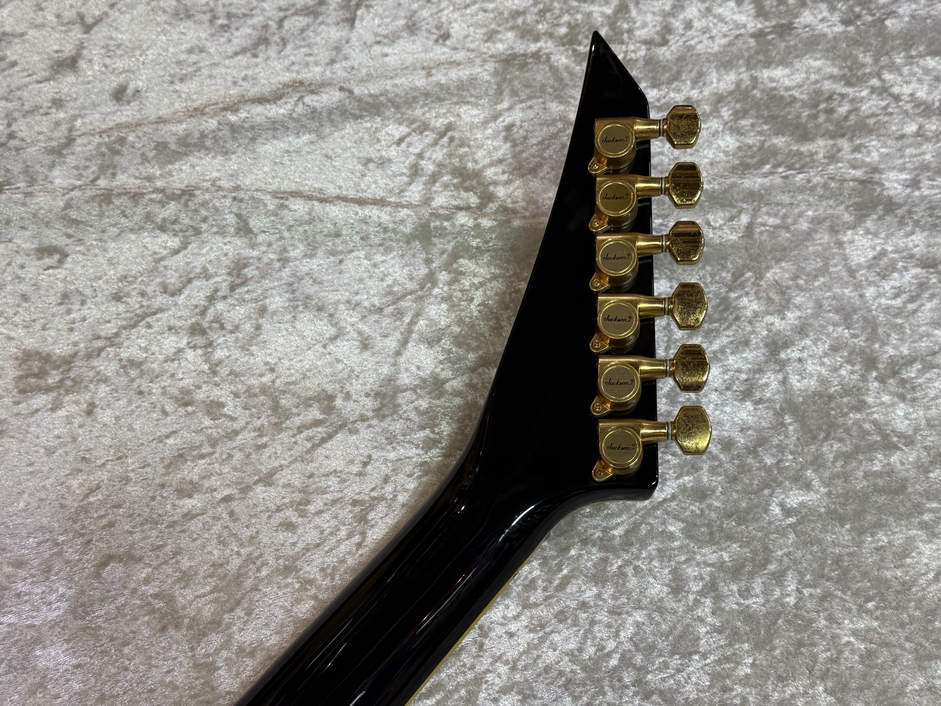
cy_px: 353
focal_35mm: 48
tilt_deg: -60.0
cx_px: 470
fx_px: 1305
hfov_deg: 39.7
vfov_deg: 30.3
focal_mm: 6.76
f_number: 1.78
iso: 100
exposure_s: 1/60
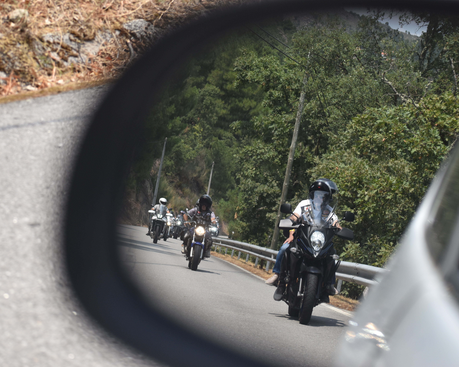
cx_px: 226
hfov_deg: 16.2
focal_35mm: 119
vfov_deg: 13.0
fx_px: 1617
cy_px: 184
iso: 400
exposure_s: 1/1250
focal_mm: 70
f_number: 5.6
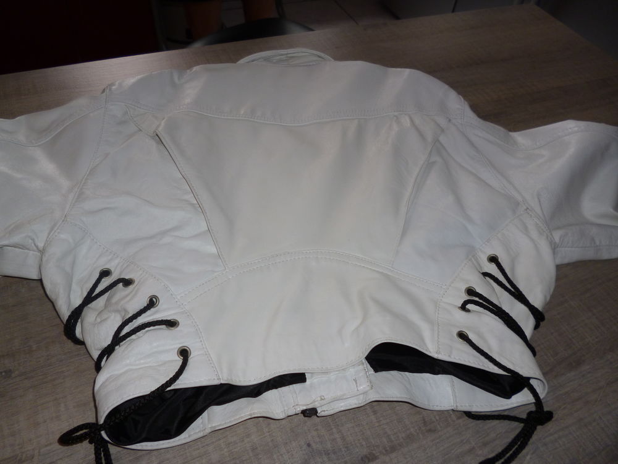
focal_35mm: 28
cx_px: 309
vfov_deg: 49.7
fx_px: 500
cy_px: 232
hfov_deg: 63.4
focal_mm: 5
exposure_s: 1/60
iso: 100
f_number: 3.1
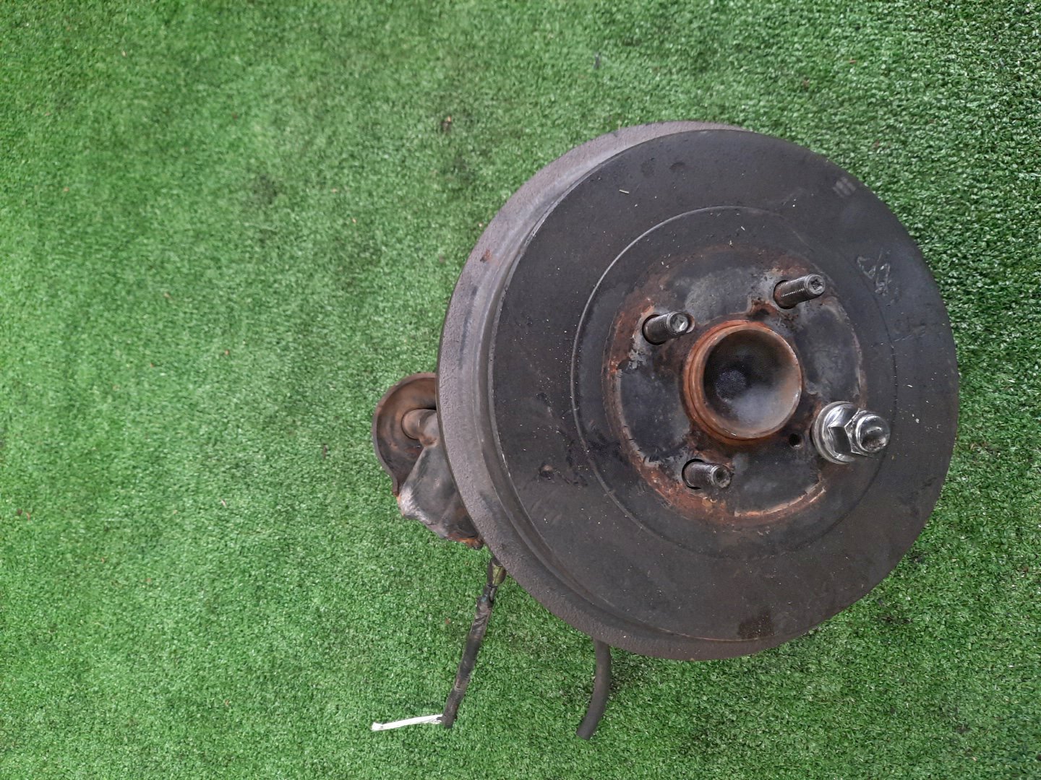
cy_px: 390
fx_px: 752
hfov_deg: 69.4
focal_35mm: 25
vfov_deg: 54.9
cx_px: 520
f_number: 2
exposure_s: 1/25
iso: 402
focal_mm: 4.6
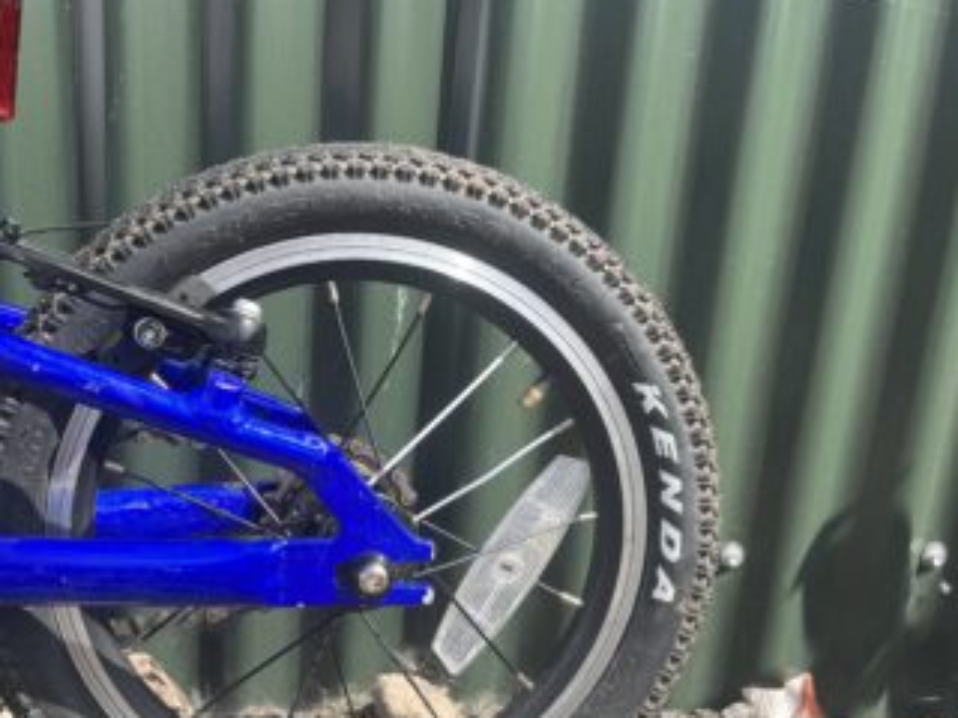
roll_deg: -0.4
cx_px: 287
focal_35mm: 39
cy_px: 479
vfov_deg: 36.4
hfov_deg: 46.8
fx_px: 1079
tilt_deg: -16.5
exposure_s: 1/1212
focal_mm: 5.1
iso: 50
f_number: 1.6
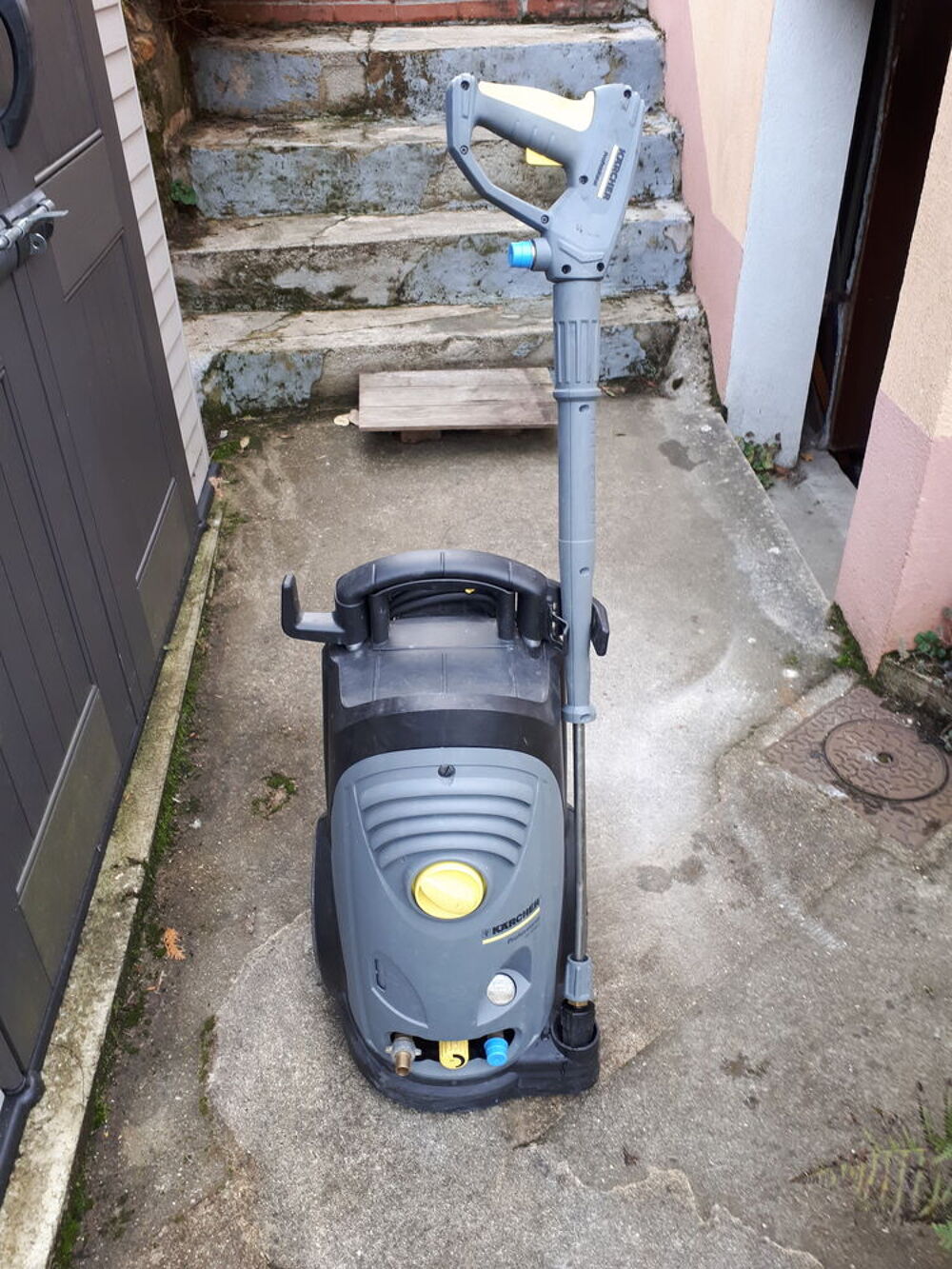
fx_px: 990
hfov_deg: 51.4
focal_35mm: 27
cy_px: 634
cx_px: 476
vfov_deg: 65.3
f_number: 1.9
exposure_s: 1/33
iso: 50
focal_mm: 3.6
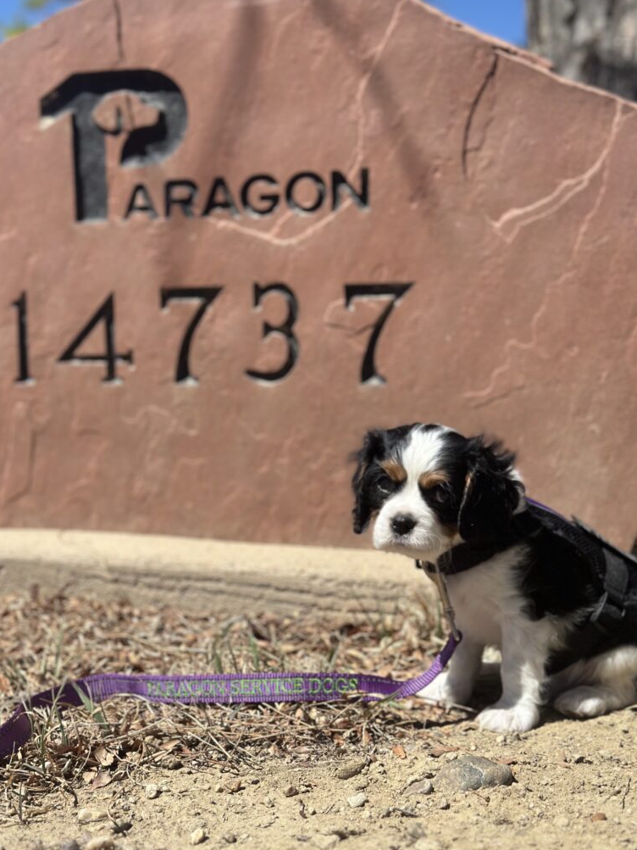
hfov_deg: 29.7
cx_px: 321
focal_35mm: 49
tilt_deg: -2.8
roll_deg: -0.5
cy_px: 425
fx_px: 1203
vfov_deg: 38.9
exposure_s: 1/6623
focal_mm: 6.86
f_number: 1.78
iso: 80
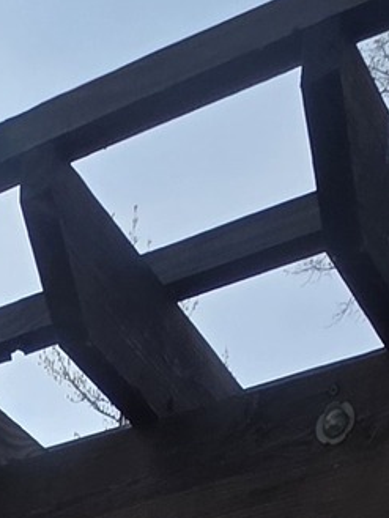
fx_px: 1363
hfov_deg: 15.9
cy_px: 1423
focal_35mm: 91
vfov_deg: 12.6
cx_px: -22
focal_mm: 2.2
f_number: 1.9
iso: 40
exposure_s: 1/2049
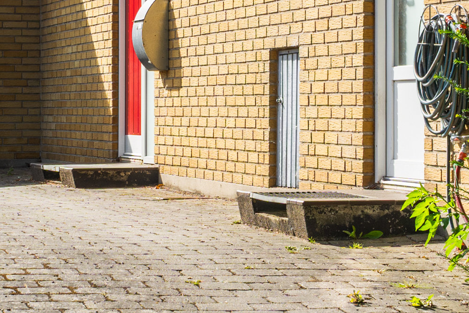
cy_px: -28
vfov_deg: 9.2
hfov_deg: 13.8
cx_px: 152
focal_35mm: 148
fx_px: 1935
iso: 200
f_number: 8
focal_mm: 33
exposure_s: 1/160
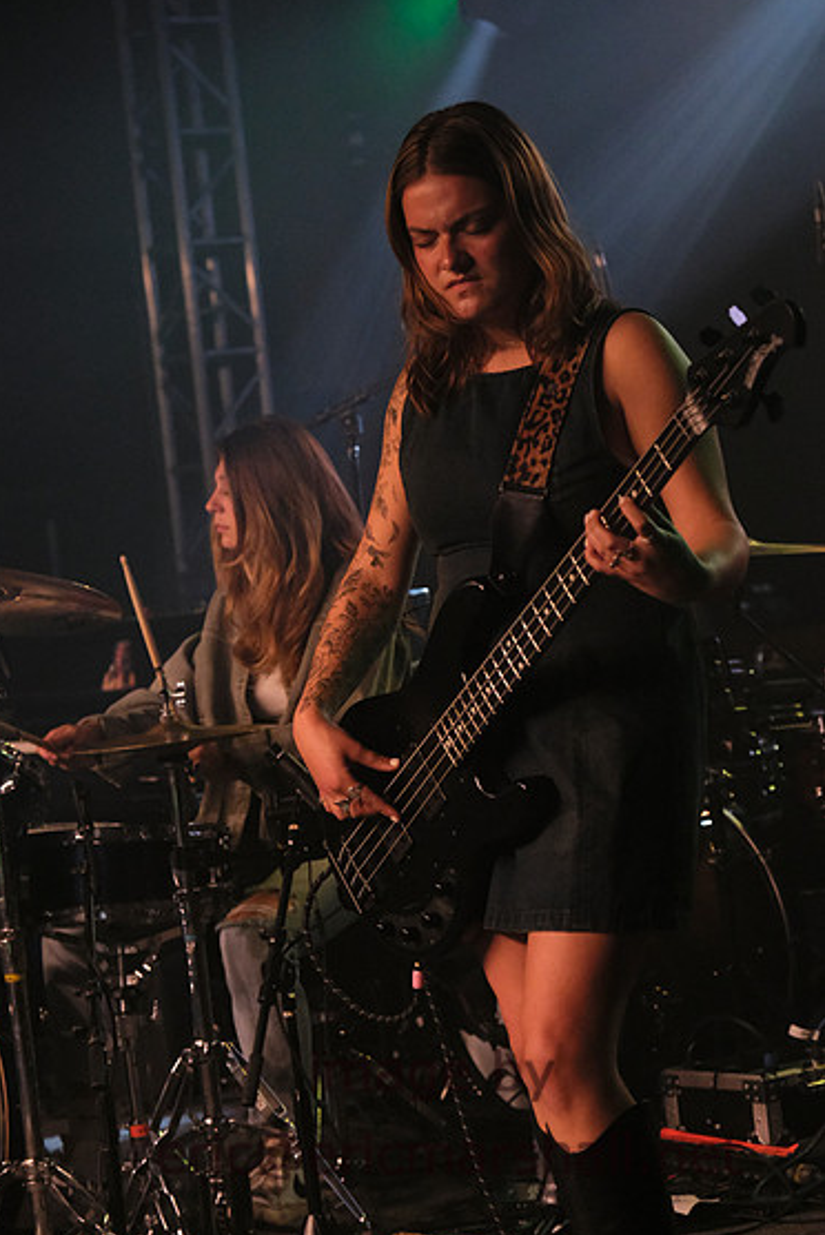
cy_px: 630
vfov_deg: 19.8
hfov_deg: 13.3
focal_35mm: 103
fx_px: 3536
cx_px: 398
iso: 8000
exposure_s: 1/800
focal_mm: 66
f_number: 4
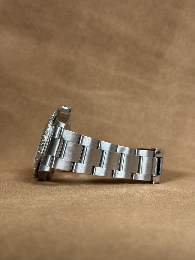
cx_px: 98
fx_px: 361
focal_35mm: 48
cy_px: 130
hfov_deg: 30.3
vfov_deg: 39.7
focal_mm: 6.76
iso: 64
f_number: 1.78
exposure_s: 1/60
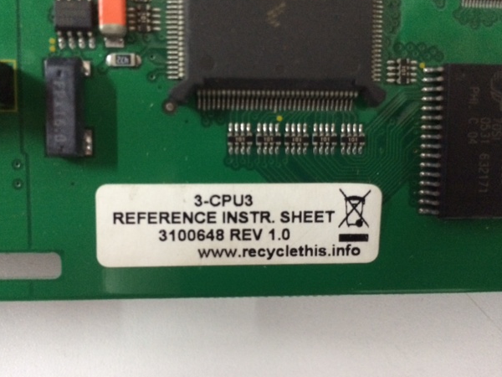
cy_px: 188
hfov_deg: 56.8
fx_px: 464
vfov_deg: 44.2
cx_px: 240
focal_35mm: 32
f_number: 2.2
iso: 400
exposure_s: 1/15
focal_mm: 4.12
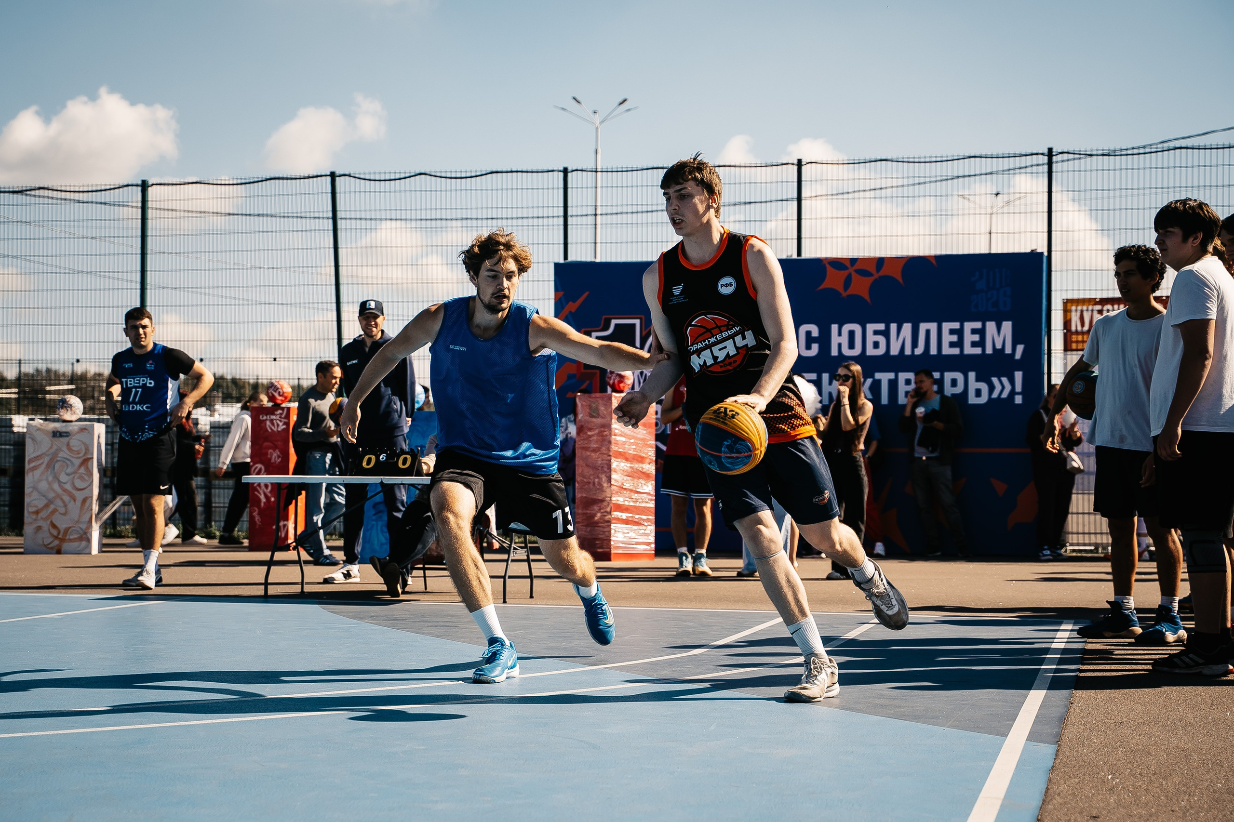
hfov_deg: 33.7
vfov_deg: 22.8
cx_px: 542
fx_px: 2036
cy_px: 408
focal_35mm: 59
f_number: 3.5
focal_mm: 53
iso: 100
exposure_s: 1/1600
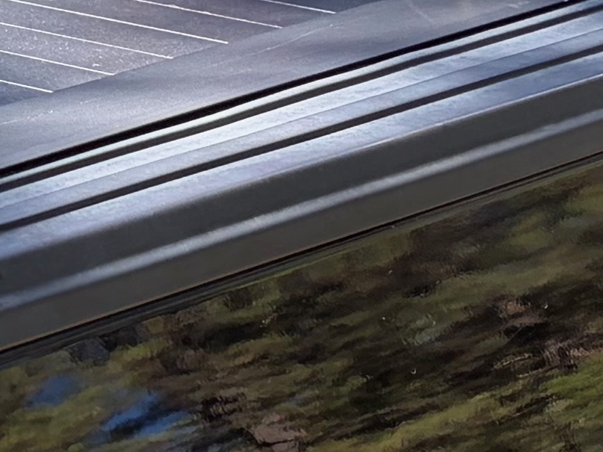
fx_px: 3205
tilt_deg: -10.8
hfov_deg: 10.4
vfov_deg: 7.9
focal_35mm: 184
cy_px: -308
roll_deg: -4.0
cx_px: -282
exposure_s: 1/462
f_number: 1.6
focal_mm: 5.96
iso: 50
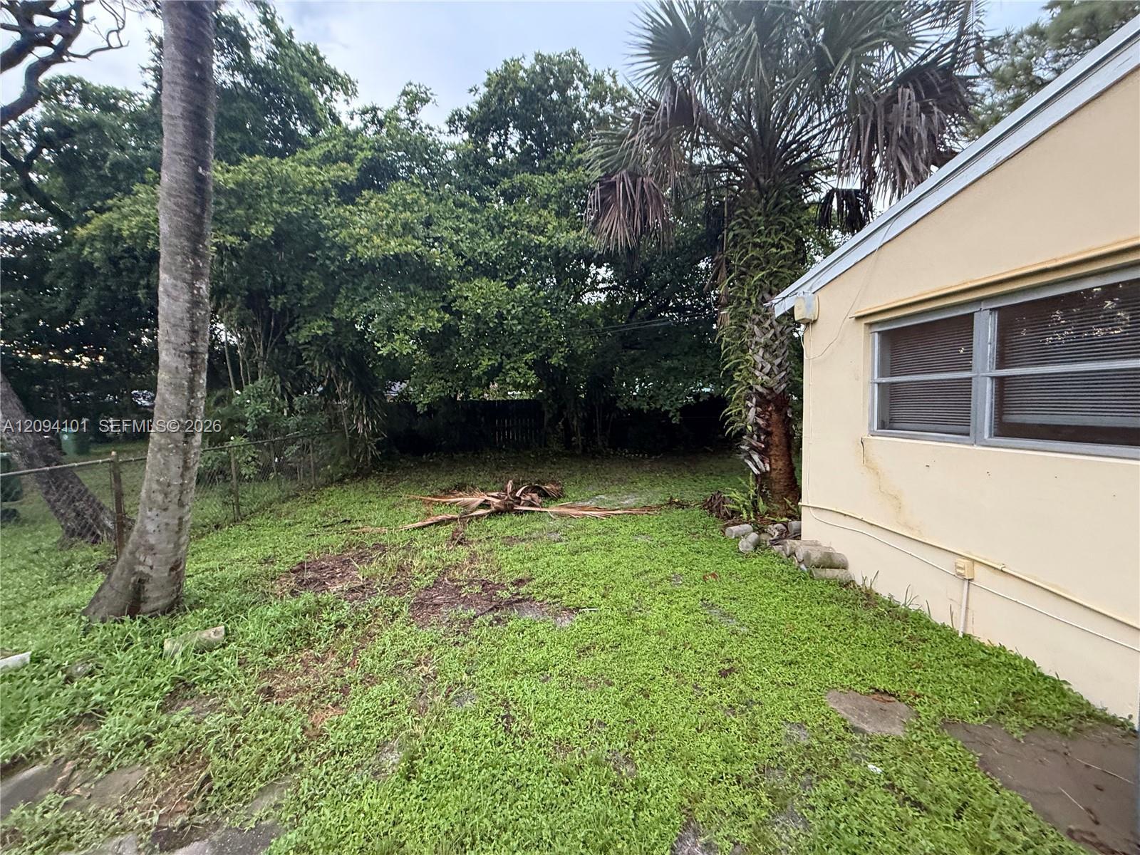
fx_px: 461
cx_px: 570
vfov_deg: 85.7
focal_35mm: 14
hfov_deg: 102.1
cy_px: 428
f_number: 2.2
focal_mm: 2.22
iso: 320
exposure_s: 1/111
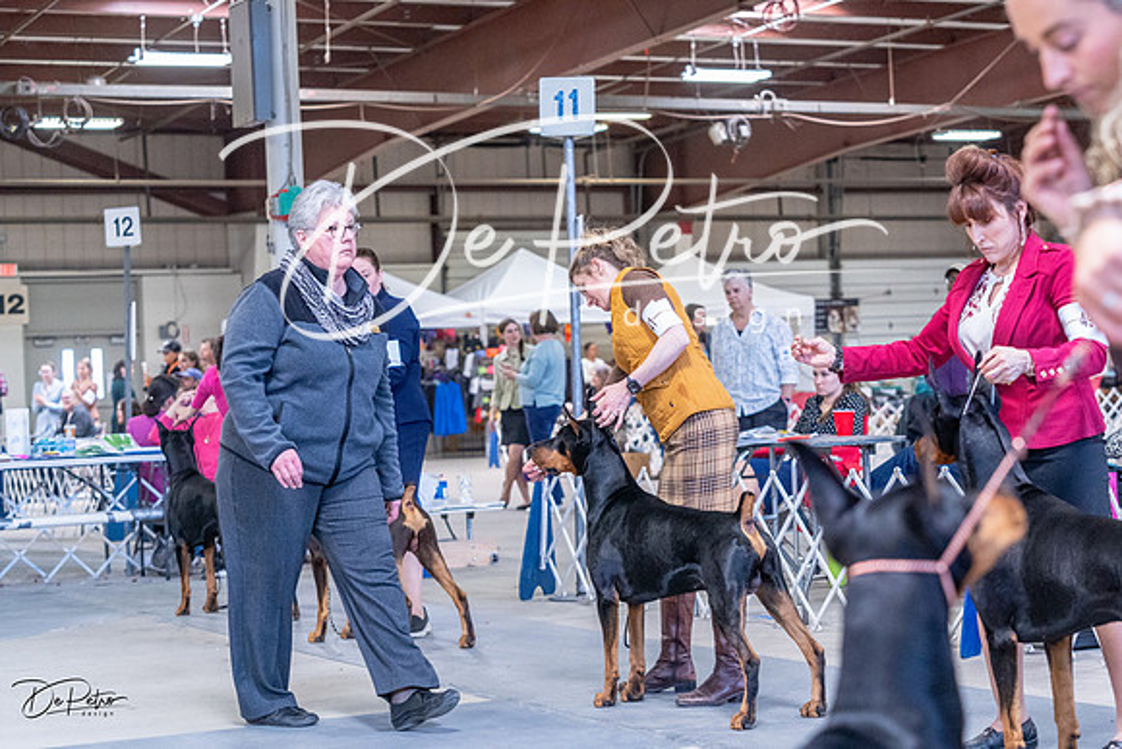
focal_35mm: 70
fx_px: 2182
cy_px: 374
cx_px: 561
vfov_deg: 19.5
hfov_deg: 28.8
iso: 6400
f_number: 4
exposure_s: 1/400
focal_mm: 70
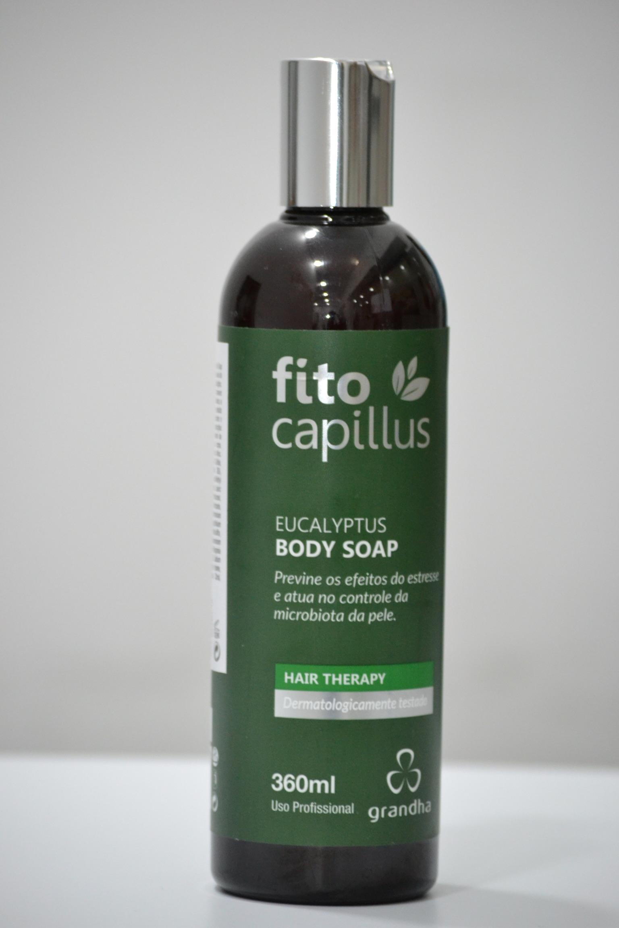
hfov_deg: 8.3
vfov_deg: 12.5
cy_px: 464
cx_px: 310
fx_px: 4255
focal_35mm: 165
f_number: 5
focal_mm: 110
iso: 1600
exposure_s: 1/80
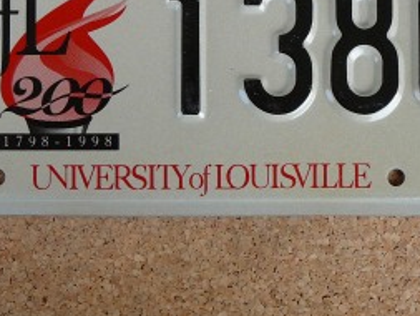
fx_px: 959
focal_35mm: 79
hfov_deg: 24.7
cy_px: 91
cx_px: 173
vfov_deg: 18.6
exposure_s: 1/60
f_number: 3
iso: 100
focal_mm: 5.8
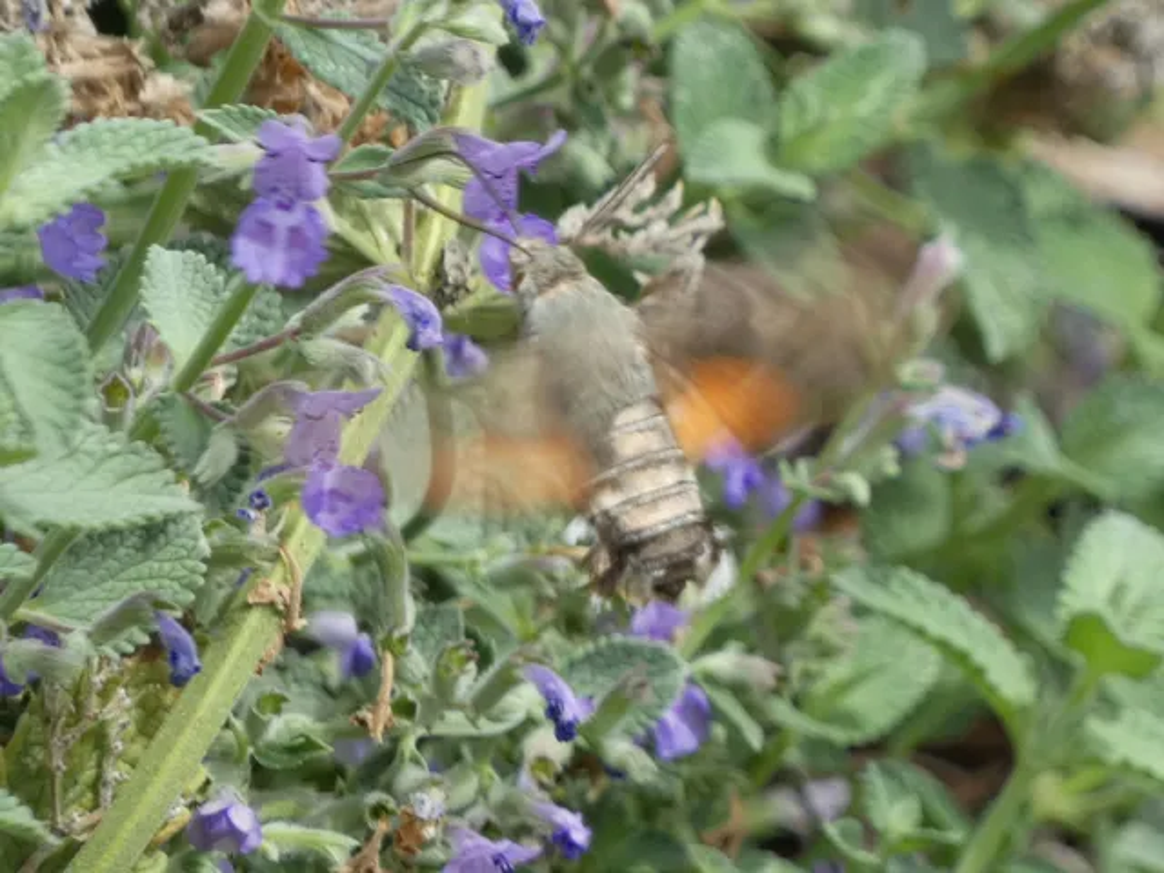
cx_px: 582
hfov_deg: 3.4
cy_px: 436
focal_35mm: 584
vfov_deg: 2.5
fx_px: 19638
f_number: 5.6
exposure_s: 1/200
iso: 80
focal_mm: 104.7
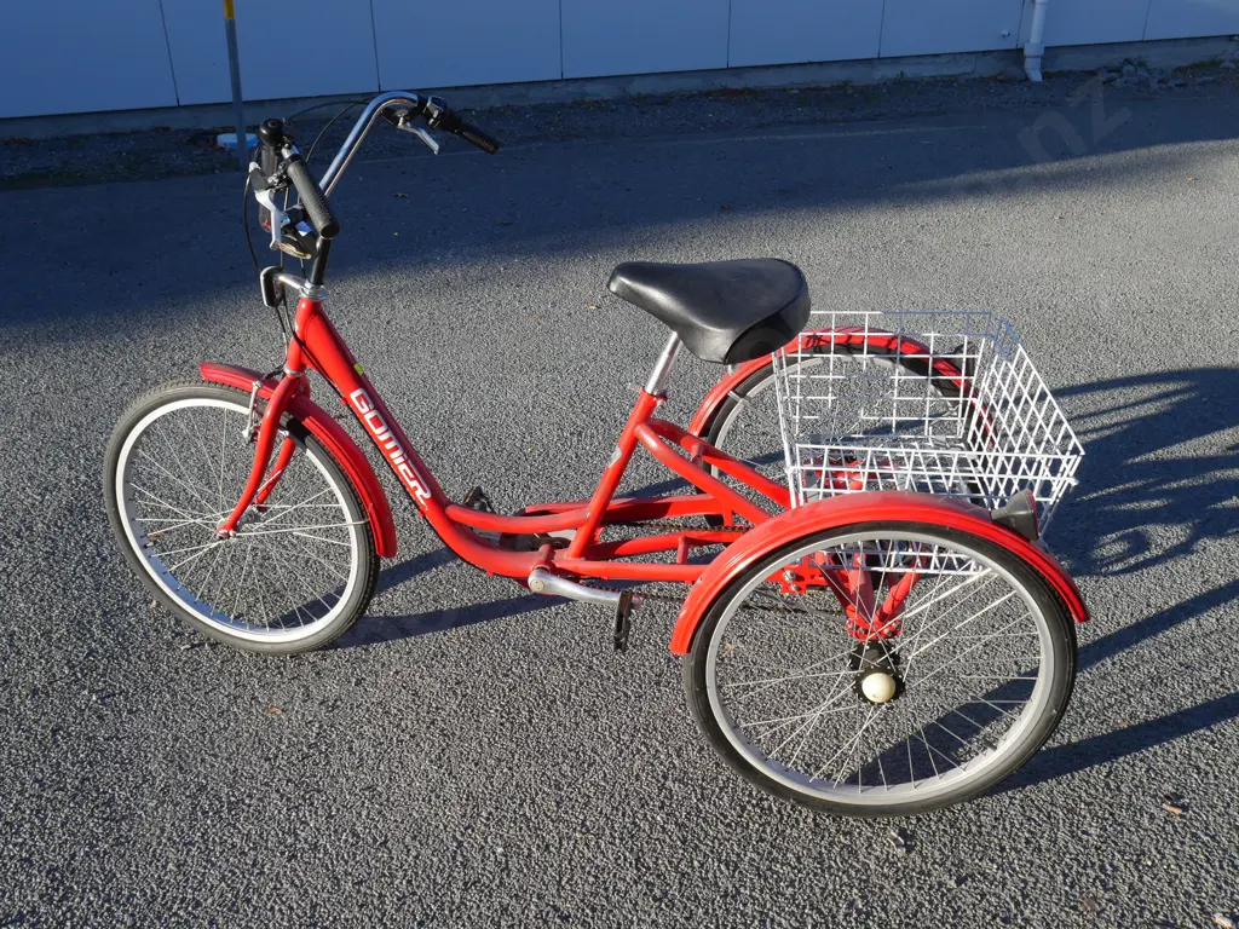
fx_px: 1074
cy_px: 464
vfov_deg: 46.8
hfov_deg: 60.0
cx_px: 620
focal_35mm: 30
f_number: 6.3
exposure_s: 1/250
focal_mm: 15
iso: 200
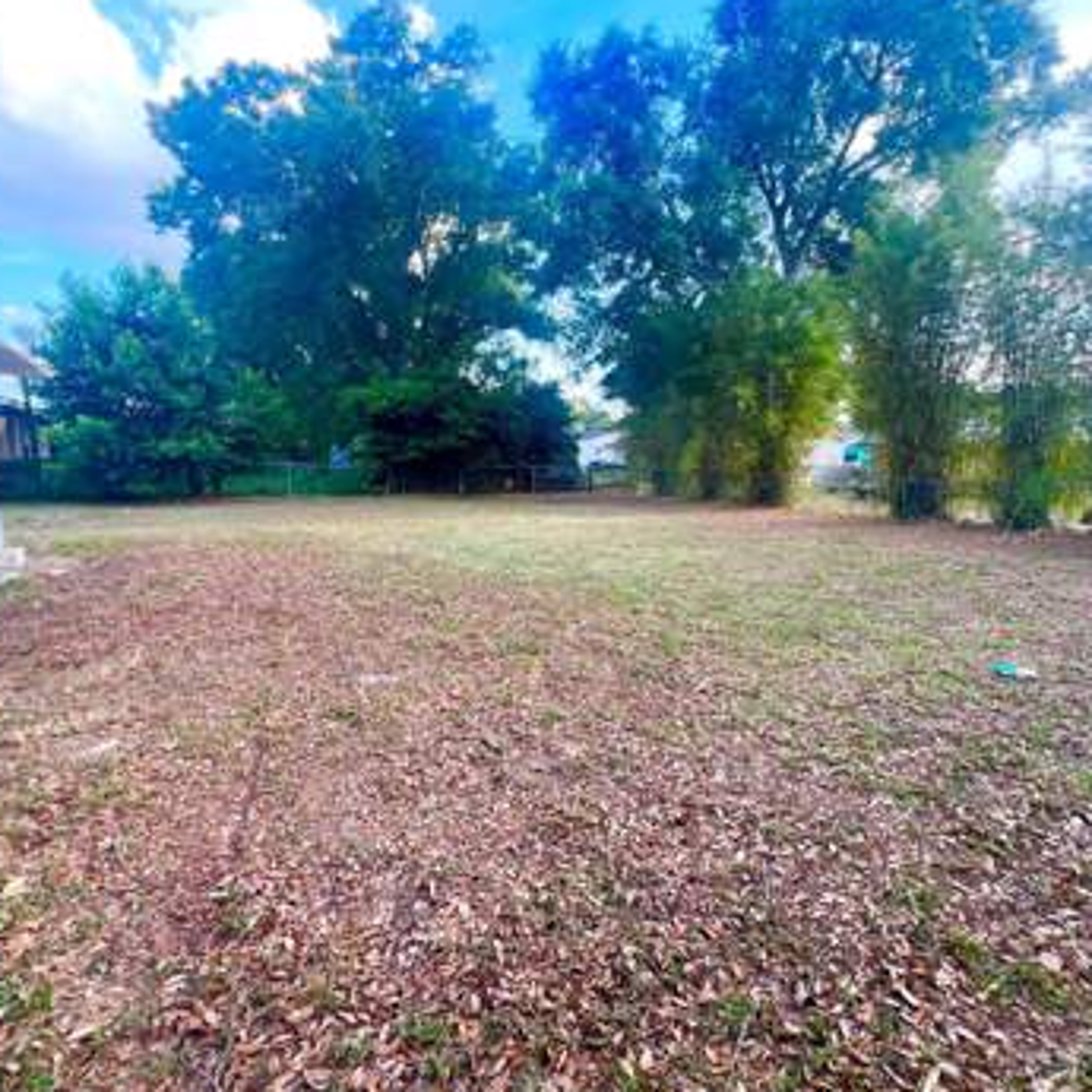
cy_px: 532
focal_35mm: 16
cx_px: 611
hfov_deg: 87.0
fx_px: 571
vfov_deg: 87.4
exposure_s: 1/99
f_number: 1.8
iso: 32
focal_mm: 1.57
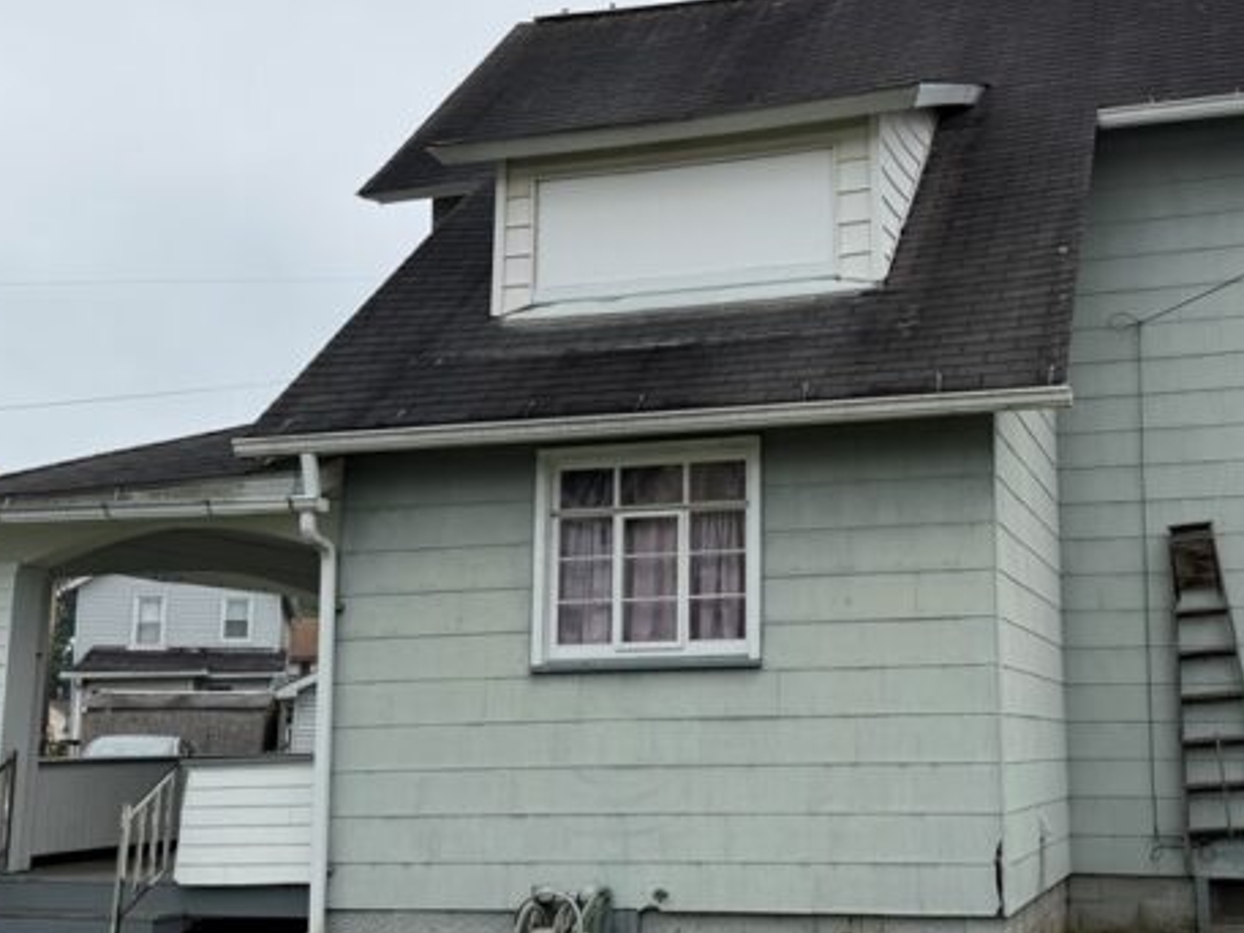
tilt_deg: +9.3
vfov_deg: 34.4
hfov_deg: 44.1
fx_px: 1510
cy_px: 490
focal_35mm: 42
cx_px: 833
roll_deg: +0.3
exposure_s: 1/2053
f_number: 1.78
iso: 80
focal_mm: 6.76
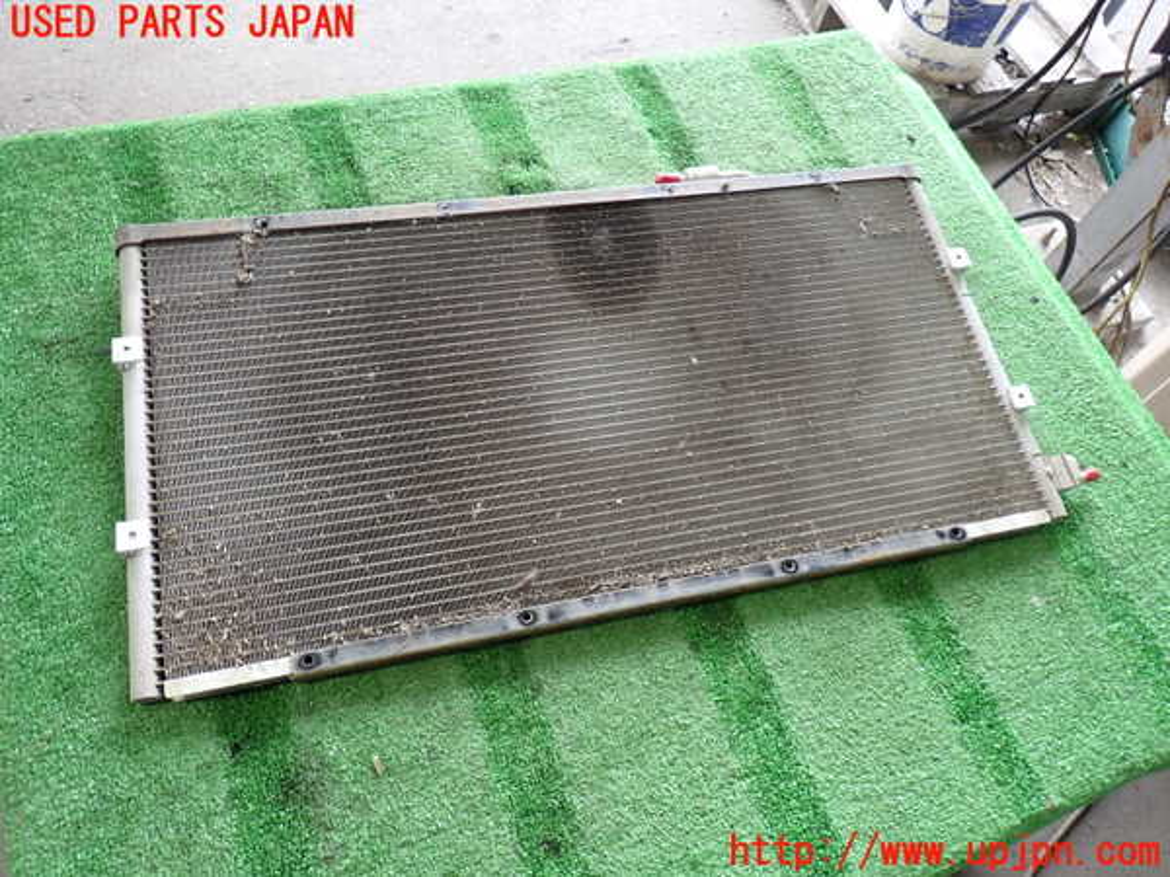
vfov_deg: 54.9
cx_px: 585
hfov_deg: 69.4
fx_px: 845
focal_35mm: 25
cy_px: 438
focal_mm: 4.5
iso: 200
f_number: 2
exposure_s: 1/50
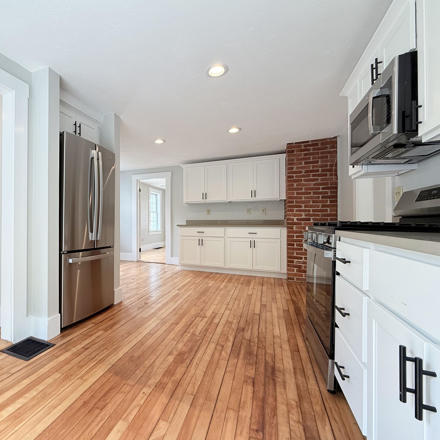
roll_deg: +0.0
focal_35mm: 17
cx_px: 155
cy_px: 221
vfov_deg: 84.0
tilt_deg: +0.8
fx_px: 244
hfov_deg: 81.8
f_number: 2.2
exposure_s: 1/120
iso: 100
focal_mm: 2.22
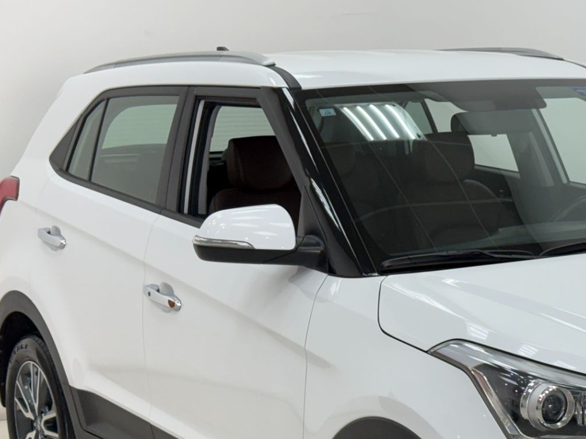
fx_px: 1557
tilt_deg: -11.0
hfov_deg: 20.8
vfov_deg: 15.9
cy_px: 386
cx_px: 532
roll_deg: +1.3
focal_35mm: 92
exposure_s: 1/120
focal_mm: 6.76
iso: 100
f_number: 1.78
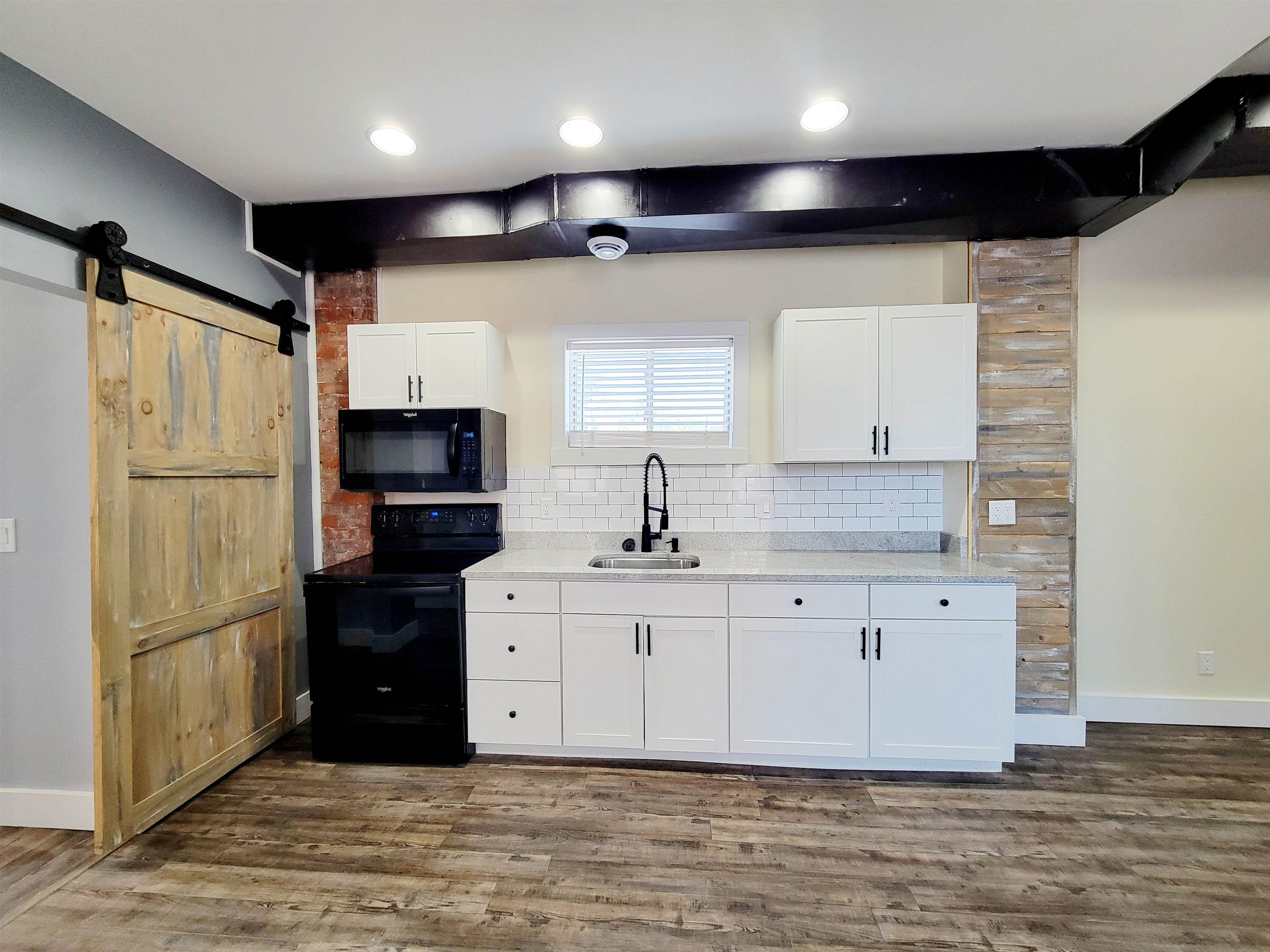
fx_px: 477
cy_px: 476
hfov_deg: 106.2
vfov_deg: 89.9
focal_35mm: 13
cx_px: 635
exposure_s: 1/60.2
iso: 250
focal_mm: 2.2
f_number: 2.2
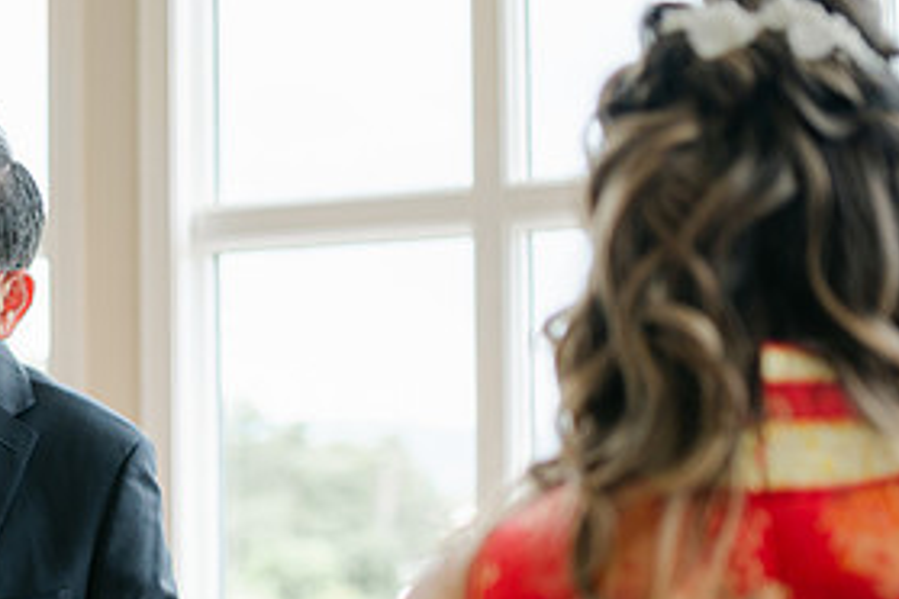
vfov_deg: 17.4
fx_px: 1948
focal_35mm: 78
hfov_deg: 25.7
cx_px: 216
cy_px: 450
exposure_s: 1/1000
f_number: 1.4
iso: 100
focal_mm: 35
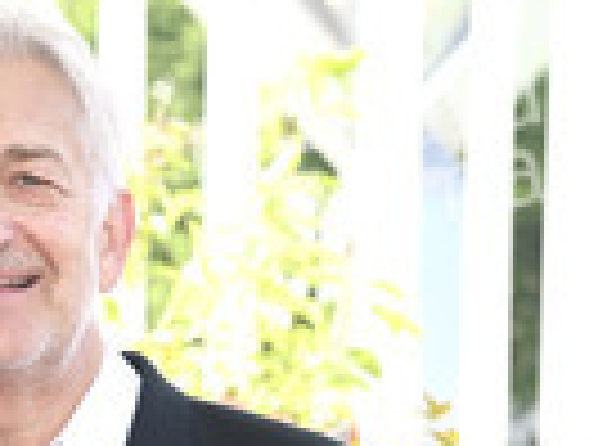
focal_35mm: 268
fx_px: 4599
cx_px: 14
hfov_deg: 7.4
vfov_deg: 5.5
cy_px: 833
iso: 500
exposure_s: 1/250
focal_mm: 92
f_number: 6.3
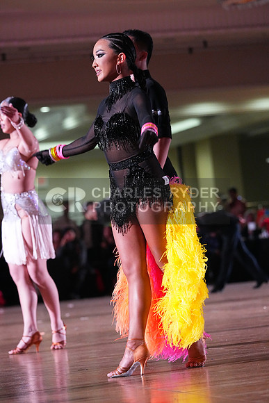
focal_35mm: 169
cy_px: 202
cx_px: 134
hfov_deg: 8.1
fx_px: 1893
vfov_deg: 12.2
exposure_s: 1/400
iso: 10000
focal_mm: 169
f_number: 5
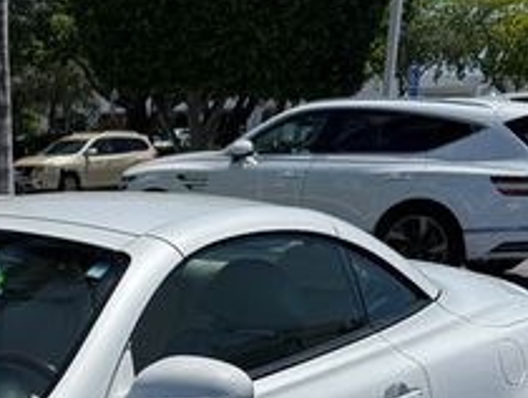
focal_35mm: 73
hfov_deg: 24.6
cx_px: -73
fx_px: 1115
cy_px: 532
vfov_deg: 18.6
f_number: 1.78
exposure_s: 1/4608
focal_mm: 6.76
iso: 80
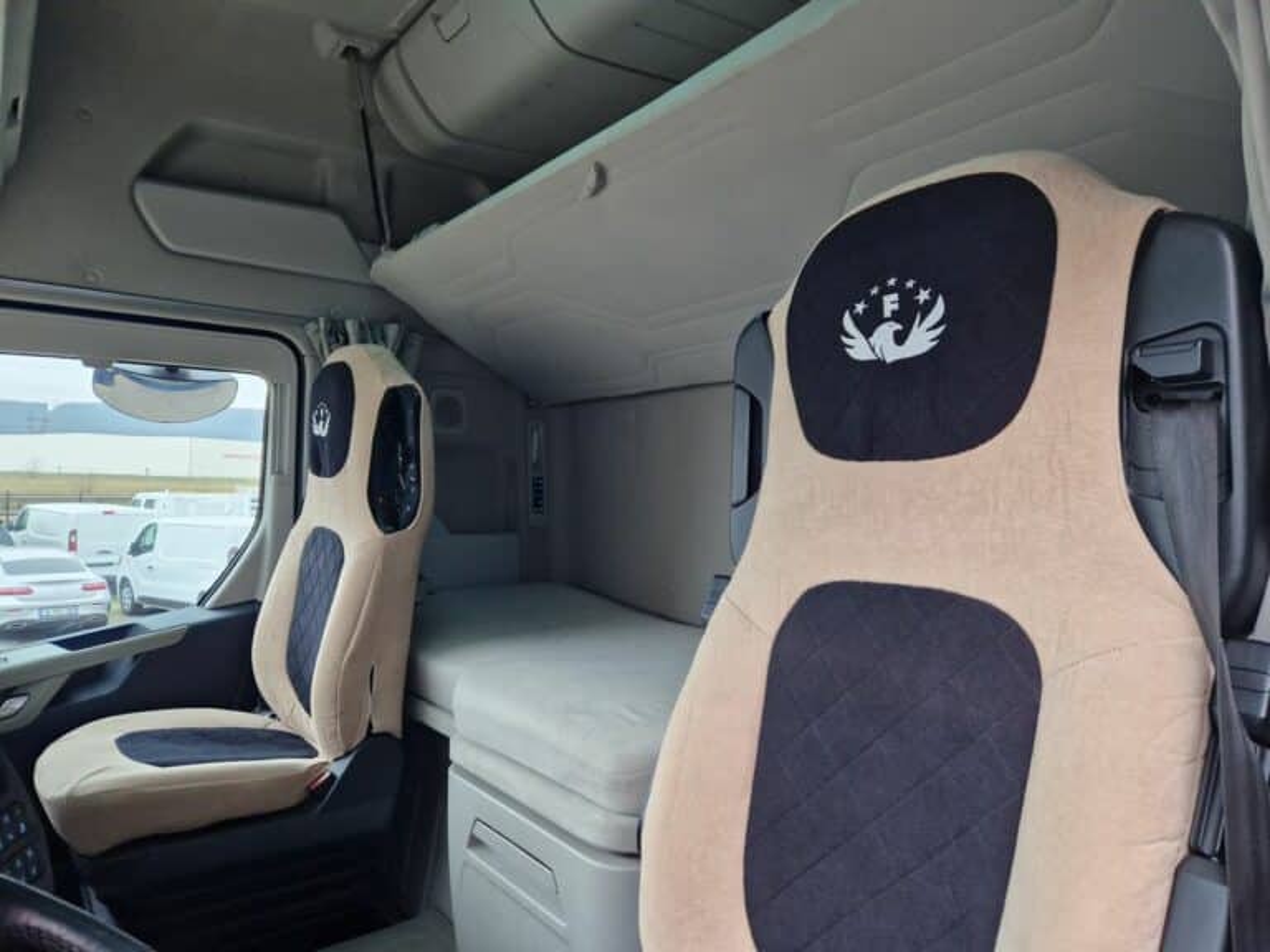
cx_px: 635
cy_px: 476
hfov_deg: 73.9
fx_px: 844
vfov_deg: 58.9
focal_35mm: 23
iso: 250
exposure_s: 1/100
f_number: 1.8
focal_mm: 5.4
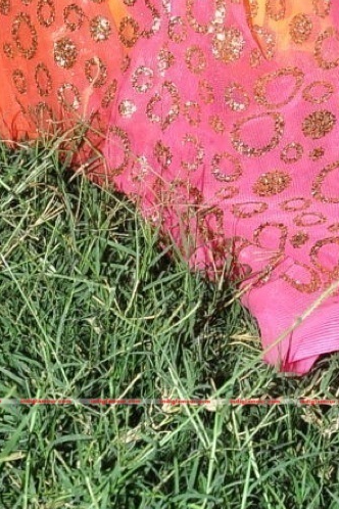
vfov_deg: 8.1
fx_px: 3458
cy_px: -376
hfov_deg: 5.6
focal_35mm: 245
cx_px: 464
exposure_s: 1/125
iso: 400
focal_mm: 45
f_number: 13
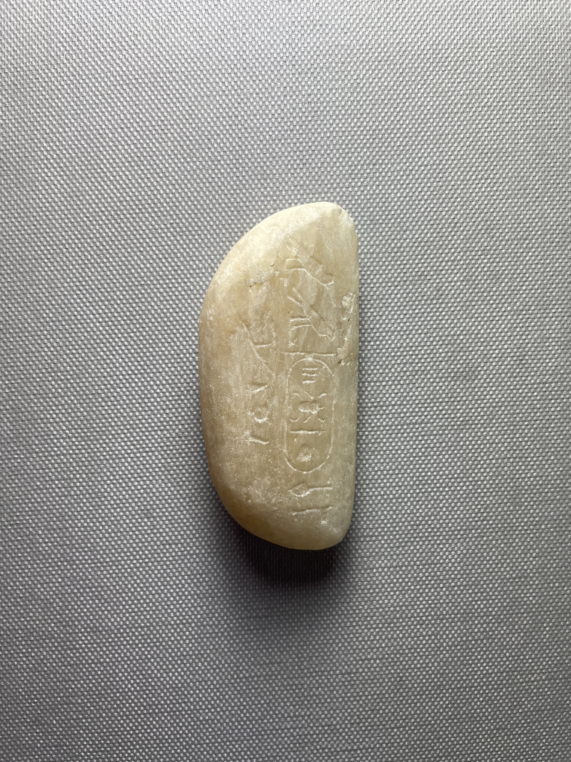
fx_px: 572
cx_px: 286
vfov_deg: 67.3
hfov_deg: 53.1
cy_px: 381
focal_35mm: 26
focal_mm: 4.2
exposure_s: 1/316
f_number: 1.6
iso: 32
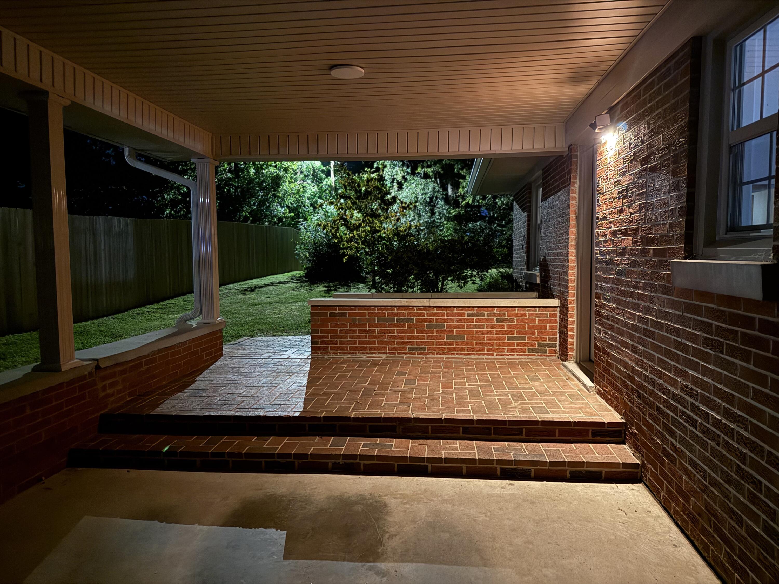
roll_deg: +1.2
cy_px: 292
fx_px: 540
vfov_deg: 56.8
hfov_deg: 71.6
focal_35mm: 24
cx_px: 390
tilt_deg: -5.9
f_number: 1.78
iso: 2000
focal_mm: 6.76
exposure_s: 1/9
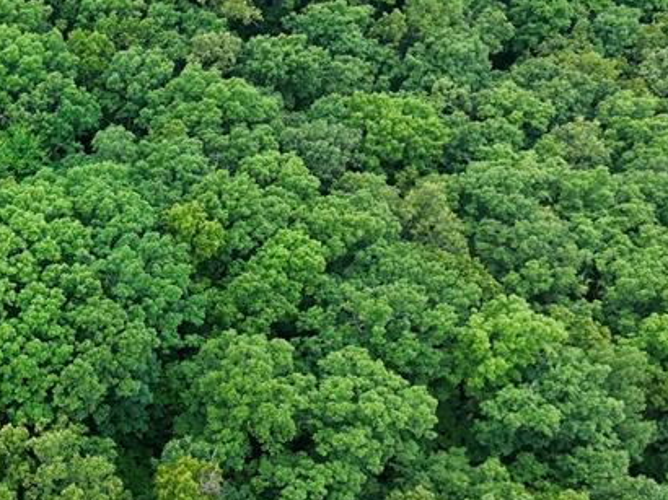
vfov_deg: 24.4
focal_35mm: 60
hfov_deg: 29.2
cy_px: 248
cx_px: -57
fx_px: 1157
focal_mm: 8.67
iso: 120
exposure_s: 1/800
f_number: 1.8
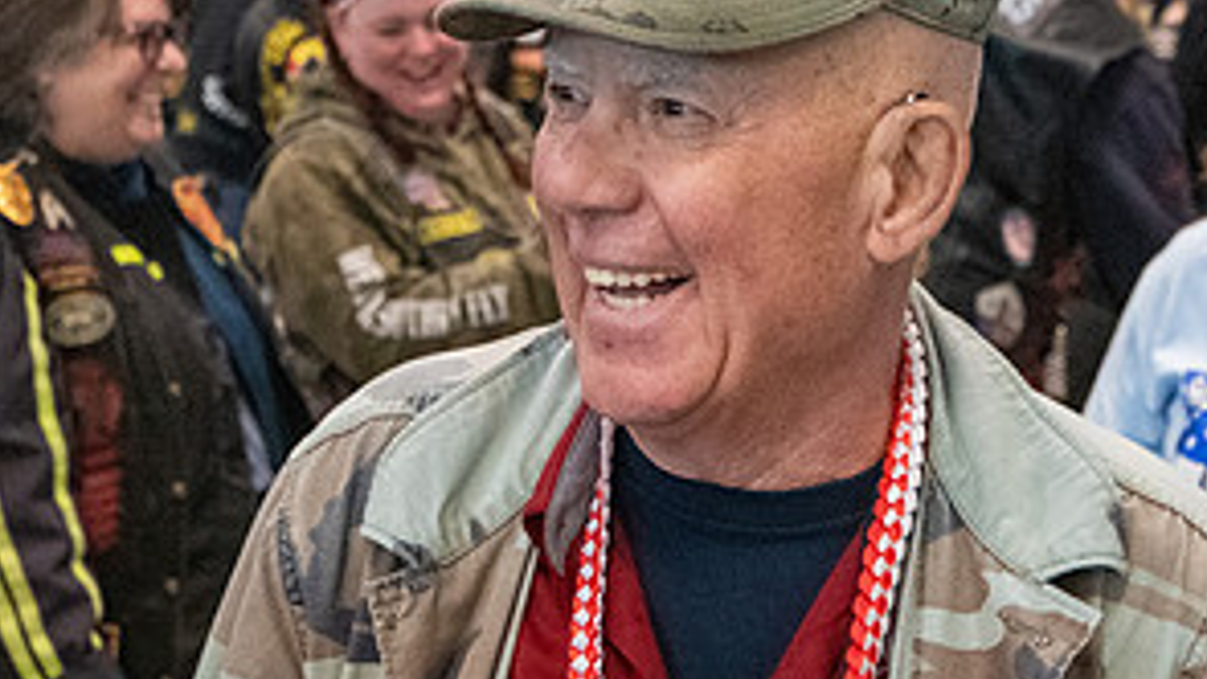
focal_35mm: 90
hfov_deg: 23.6
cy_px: 332
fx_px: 2881
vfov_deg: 13.4
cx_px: 699
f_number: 4.5
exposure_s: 1/200
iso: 10000
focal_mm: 30
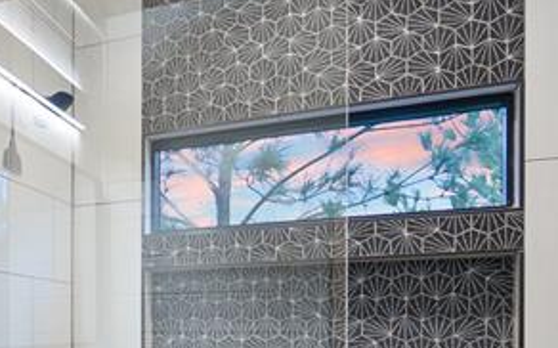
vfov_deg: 24.7
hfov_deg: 30.3
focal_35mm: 50
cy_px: 342
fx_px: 760
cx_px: -196
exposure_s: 1/60
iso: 640
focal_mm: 14
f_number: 4
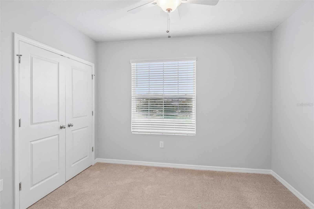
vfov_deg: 64.5
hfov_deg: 86.9
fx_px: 166
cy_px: 104
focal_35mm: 19
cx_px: 157
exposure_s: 1/20
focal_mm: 19
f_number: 8
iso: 400
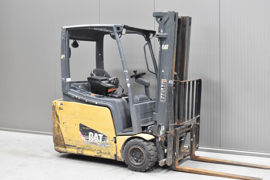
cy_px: 90
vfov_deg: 28.9
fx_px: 349
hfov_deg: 42.3
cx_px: 135
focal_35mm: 46
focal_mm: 31
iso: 1250
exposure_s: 1/15
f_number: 6.3
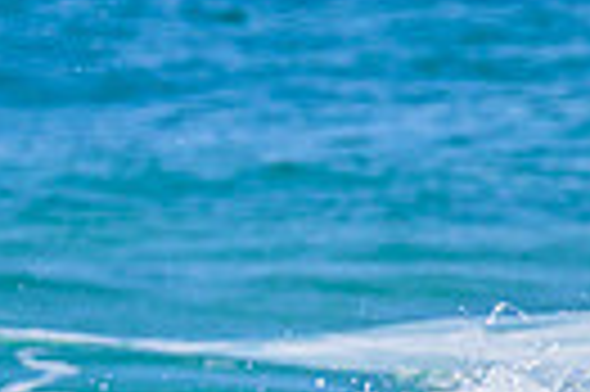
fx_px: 42067
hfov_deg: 0.8
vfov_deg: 0.5
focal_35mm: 2570
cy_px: 583
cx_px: -297
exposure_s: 1/2000
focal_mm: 580
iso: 800
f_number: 11
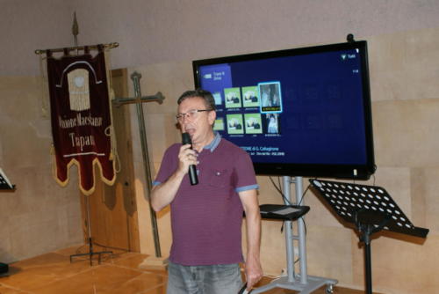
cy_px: 147
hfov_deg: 43.6
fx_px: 549
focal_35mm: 45
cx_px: 220
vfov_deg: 29.9
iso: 400
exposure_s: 1/60
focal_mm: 30
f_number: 5
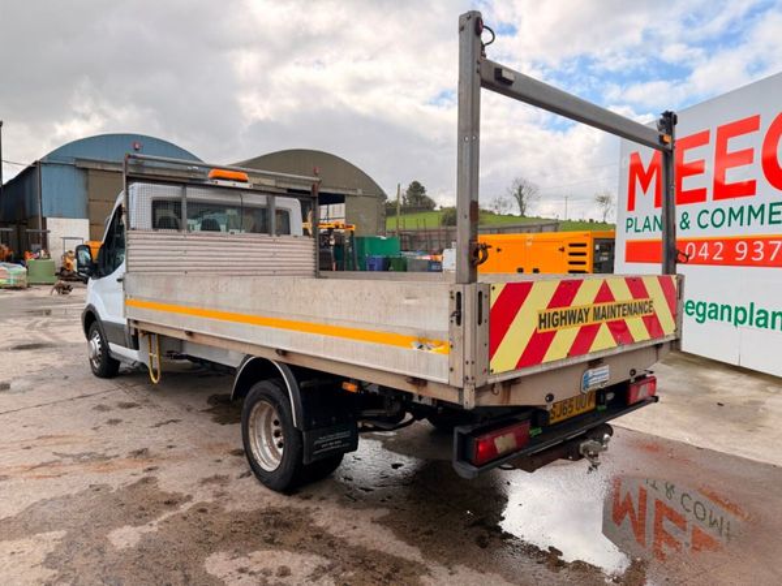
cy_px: 293
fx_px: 542
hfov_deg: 71.6
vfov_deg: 56.8
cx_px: 391
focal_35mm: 24
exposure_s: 1/1553
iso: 100
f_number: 1.78
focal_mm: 6.76
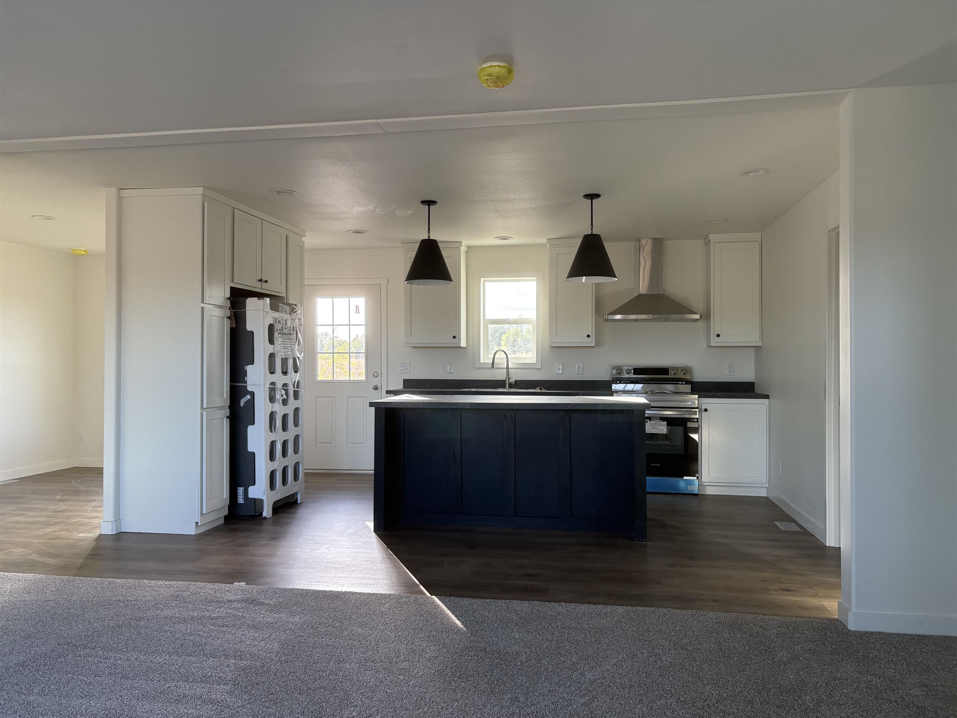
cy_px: 359
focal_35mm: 26
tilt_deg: +1.3
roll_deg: +0.0
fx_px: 719
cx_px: 478
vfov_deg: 53.1
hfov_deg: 67.3
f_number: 1.6
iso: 125
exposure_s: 1/222
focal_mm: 5.96
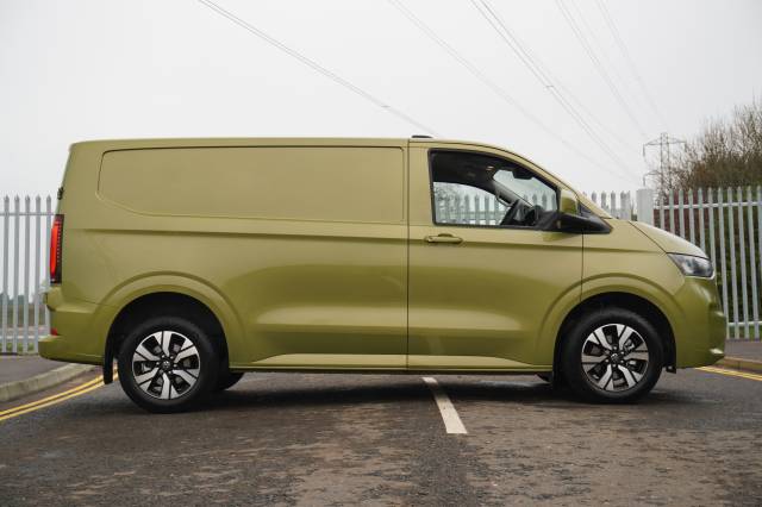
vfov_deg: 28.9
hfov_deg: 42.3
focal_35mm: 46
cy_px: 254
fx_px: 984
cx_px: 381
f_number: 4.5
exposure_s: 1/60
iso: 160
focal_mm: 31
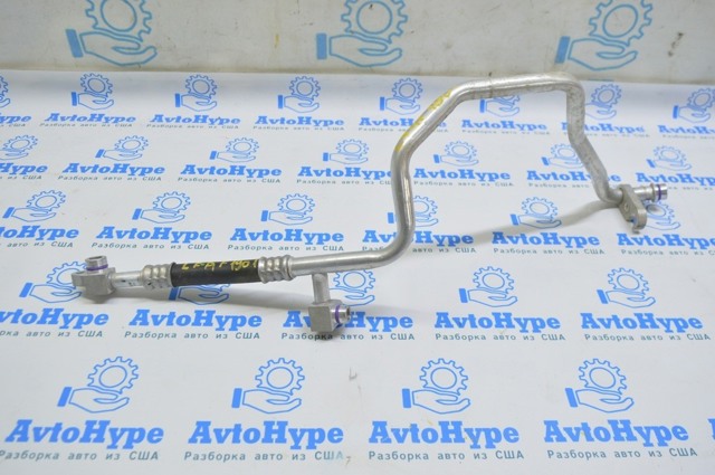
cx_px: 358
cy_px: 238
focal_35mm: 32
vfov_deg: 41.6
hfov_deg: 59.6
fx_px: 625
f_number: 5.6
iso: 400
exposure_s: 1/25
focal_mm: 21
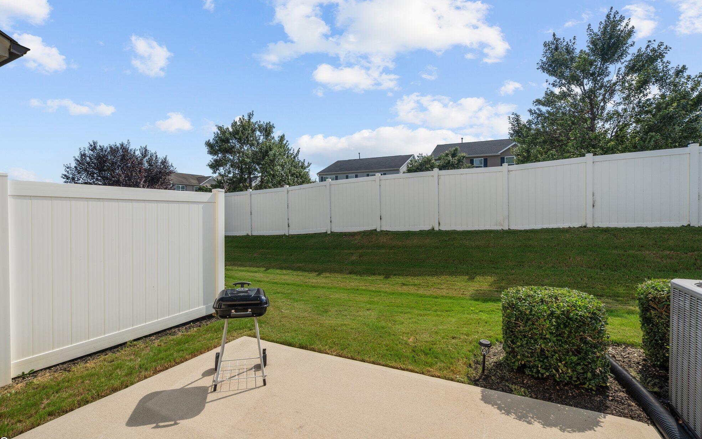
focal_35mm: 17
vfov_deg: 68.0
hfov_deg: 94.3
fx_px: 325
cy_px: 221
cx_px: 337
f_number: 8
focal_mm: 16
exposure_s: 1/125
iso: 100
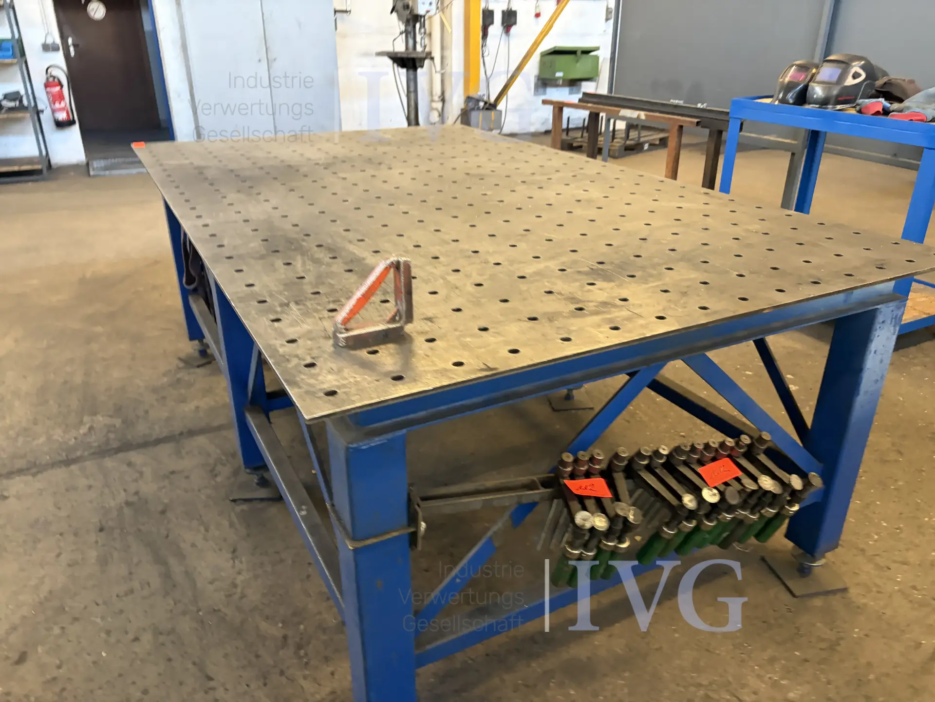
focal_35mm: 26
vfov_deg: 53.1
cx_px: 468
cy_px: 351
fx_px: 702
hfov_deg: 67.3
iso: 320
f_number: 1.6
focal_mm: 5.96
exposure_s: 1/50
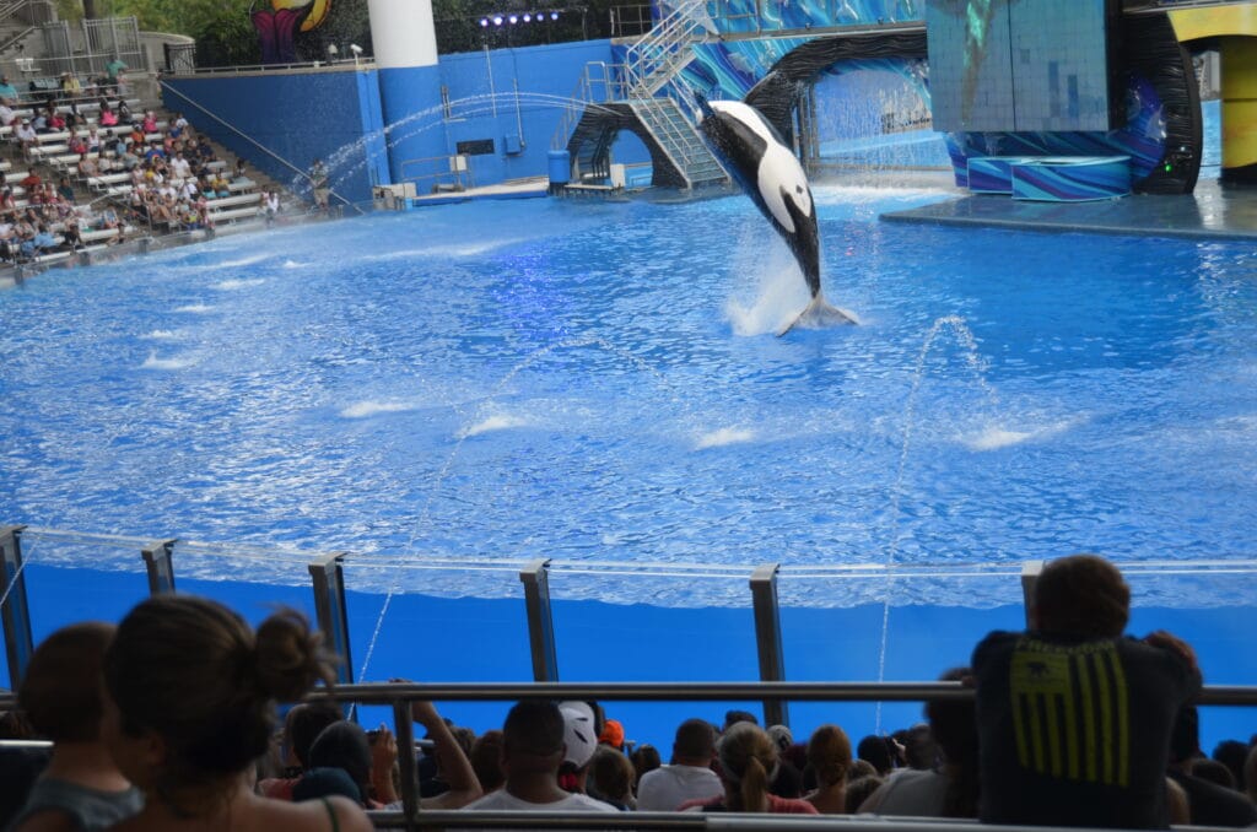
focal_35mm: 63
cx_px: 628
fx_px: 2195
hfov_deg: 32.0
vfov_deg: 21.5
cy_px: 416
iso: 100
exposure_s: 1/320
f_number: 4.5
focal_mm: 42
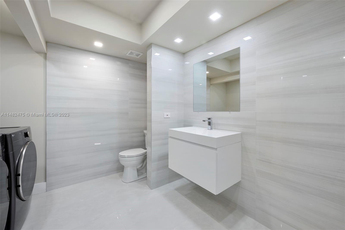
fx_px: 134
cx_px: 172
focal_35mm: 14
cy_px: 115
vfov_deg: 81.2
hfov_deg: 104.3
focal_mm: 14
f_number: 8
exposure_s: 1/3
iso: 100
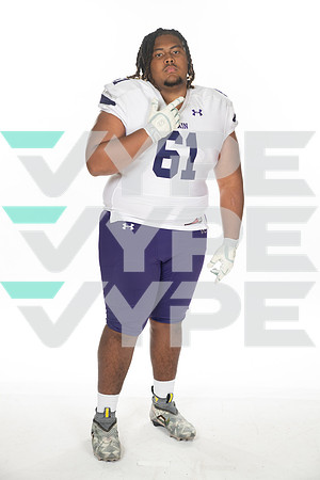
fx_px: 747
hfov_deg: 24.2
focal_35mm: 56
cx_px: 160
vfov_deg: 35.6
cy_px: 240
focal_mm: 56
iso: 800
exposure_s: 1/320
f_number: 7.1
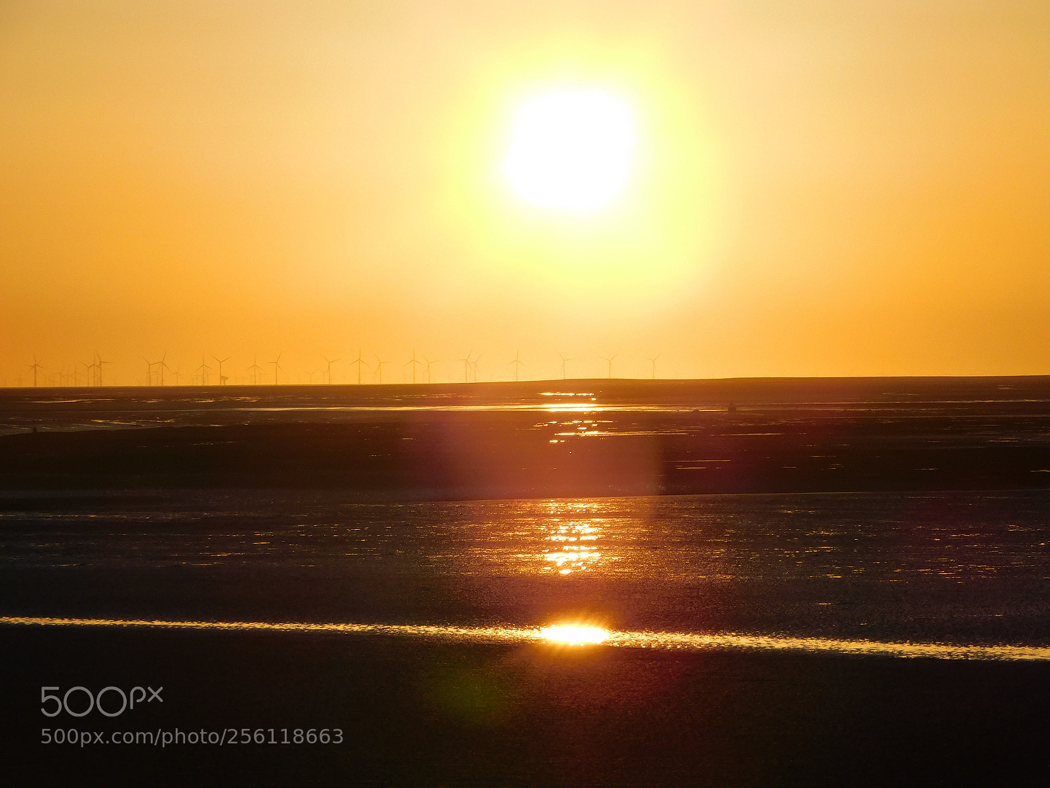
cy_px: 394
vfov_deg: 7.4
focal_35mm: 202
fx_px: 6127
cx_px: 525
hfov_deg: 9.8
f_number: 5.4
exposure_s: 1/1250
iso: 125
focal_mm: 35.9
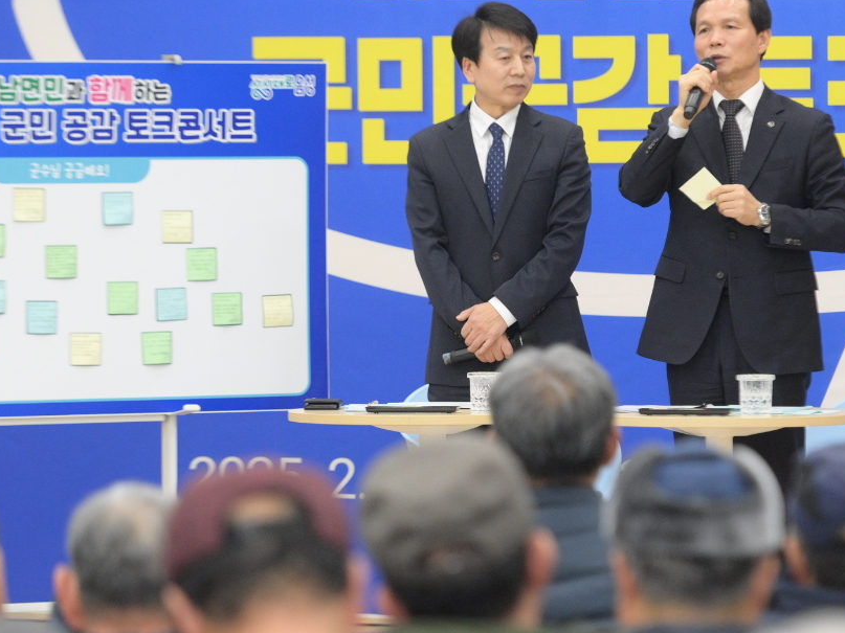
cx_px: 502
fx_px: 6126
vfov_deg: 5.9
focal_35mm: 251
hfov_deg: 7.9
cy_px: 361
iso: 3200
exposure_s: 1/320
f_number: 3.2
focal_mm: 130
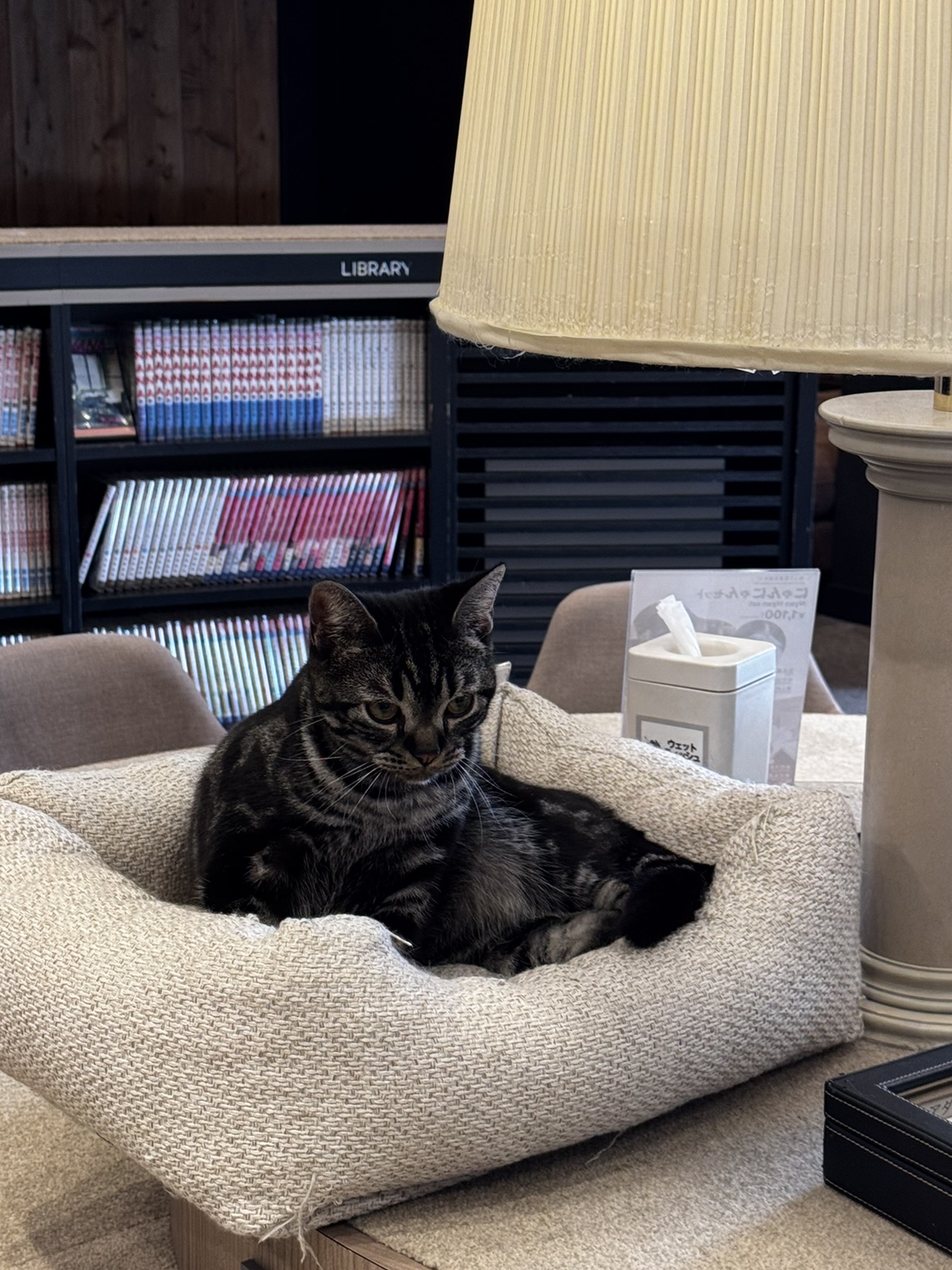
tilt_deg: -12.9
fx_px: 2274
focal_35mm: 62
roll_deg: -1.1
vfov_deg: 31.2
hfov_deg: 23.6
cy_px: 634
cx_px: 440
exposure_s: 1/50
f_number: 1.78
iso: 80
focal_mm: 6.76
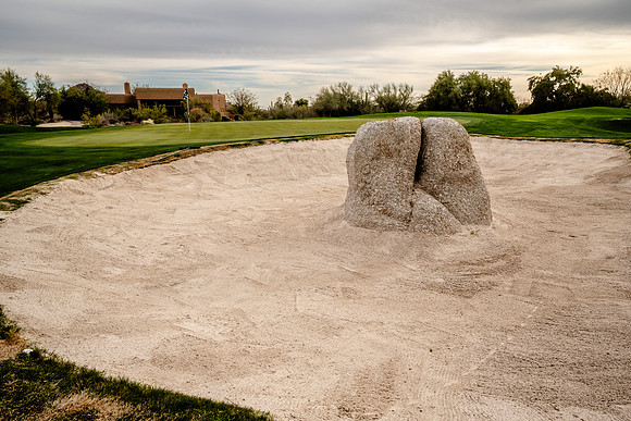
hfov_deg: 67.4
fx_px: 473
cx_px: 316
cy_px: 210
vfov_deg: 48.0
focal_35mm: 27
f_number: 9
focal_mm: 27
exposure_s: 1/320
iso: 250
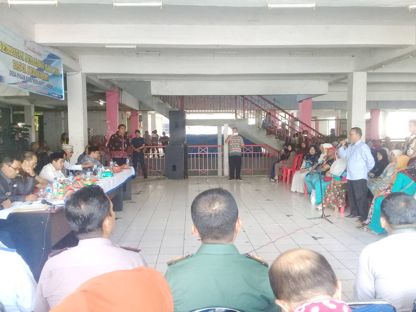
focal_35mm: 31
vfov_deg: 45.4
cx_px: 208
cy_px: 156
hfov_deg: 58.4
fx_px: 373
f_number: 2.2
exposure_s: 1/33
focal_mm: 3.3
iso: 100
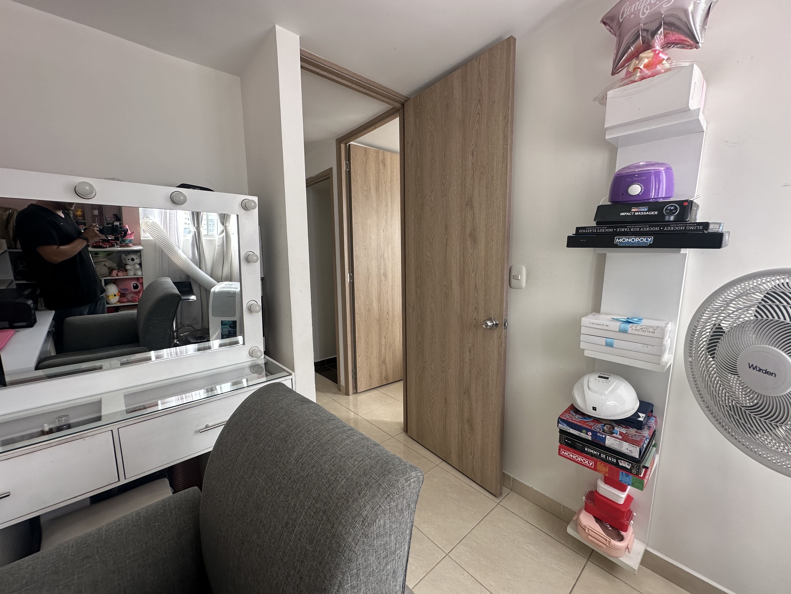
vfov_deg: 85.7
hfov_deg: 102.1
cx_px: 396
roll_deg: -0.1
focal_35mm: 14
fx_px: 320
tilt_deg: -7.0
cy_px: 297
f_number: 2.2
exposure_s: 1/99
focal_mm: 2.22
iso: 80
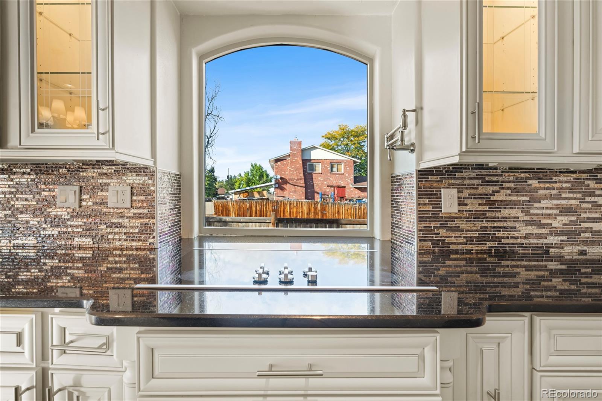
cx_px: 301
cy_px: 200
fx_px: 267
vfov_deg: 73.7
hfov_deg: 96.8
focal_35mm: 16
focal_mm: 16
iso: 200
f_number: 7.1
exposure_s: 1/80
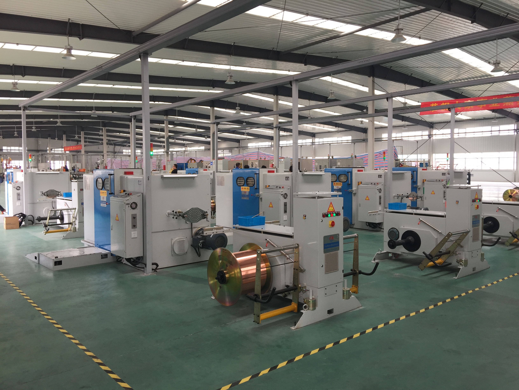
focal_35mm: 29
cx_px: 260
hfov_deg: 61.7
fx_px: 435
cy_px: 195
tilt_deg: -2.7
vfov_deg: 48.2
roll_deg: +0.0
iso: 40
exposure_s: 1/60
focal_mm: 4.15
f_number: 2.2
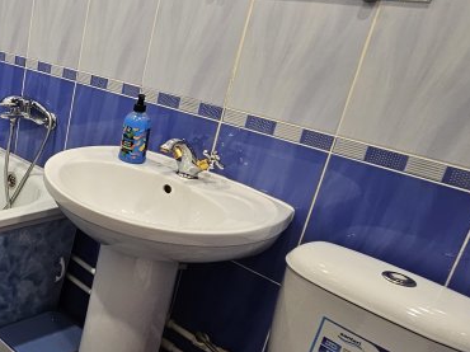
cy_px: 139
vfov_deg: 39.4
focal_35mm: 36
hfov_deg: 37.7
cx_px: -102
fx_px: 488
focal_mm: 2.2
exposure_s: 1/50
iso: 100
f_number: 2.2
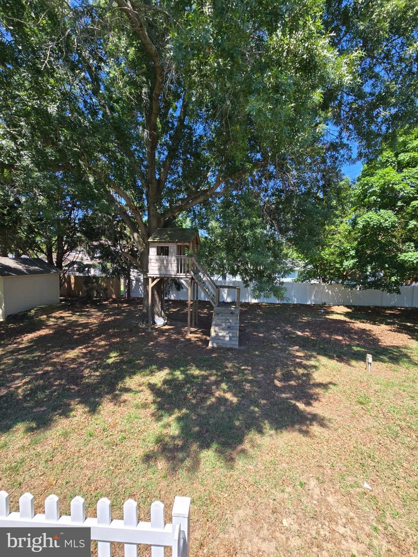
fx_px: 209
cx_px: 209
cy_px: 278
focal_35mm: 13
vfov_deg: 106.2
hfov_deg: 89.9
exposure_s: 1/900
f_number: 2.2
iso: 50
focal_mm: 2.2
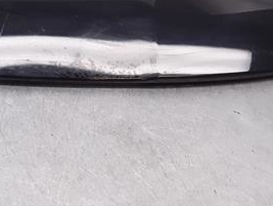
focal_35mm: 67
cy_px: -1
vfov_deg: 21.2
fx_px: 529
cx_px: 29
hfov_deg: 27.9
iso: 100
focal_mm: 2.91
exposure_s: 1/140
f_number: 1.9
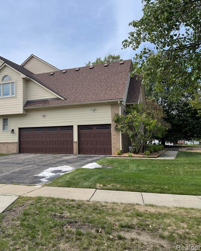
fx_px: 245
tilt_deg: +3.5
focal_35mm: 33
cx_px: 40
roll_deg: +0.1
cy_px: 126
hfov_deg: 42.5
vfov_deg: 54.2
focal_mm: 5.1
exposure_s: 1/3257
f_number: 1.6
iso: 32
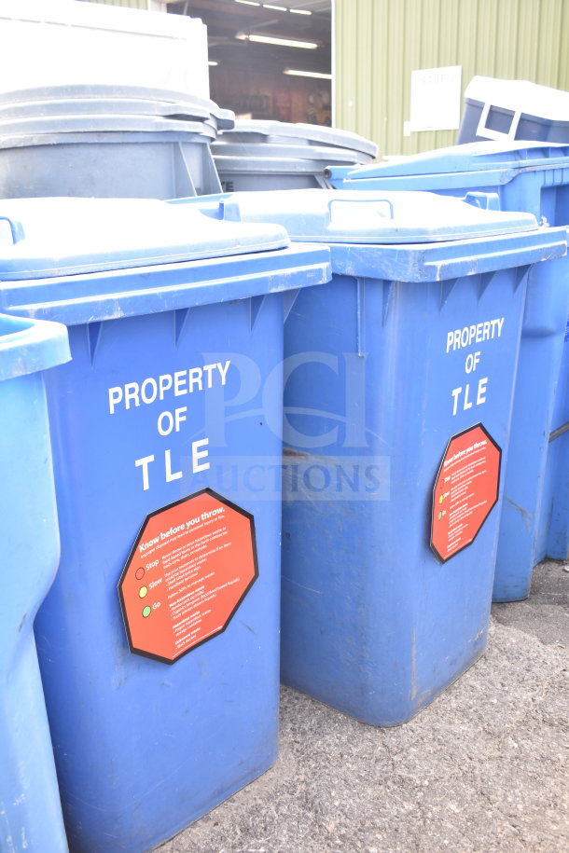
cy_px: 426
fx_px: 782
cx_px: 284
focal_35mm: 33
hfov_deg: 40.0
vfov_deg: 57.2
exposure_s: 1/80
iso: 200
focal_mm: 22
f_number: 4.5
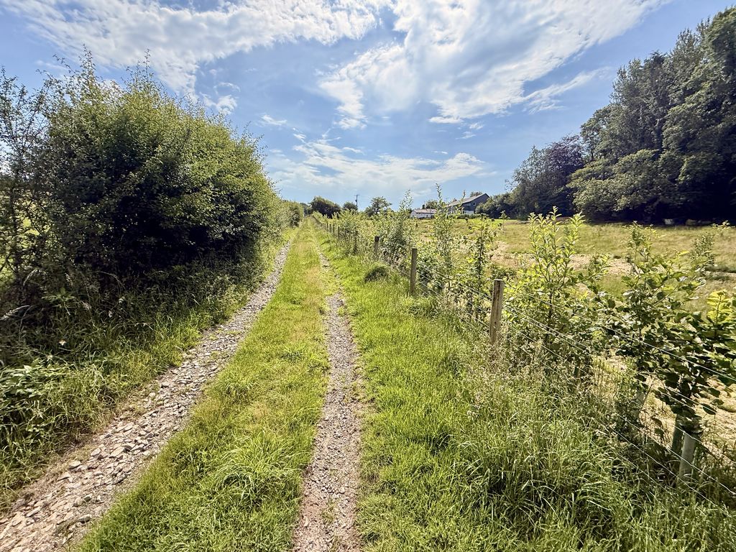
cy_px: 276
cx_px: 368
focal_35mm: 14
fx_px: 298
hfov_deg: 102.1
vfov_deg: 85.7
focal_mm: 2.22
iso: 50
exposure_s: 1/1572
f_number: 2.2
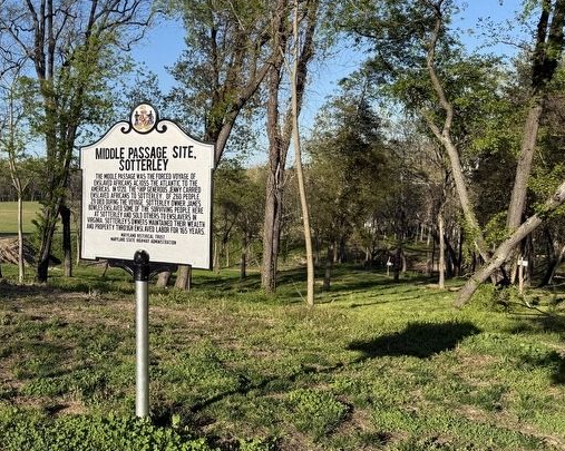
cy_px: 200
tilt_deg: -2.0
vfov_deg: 40.0
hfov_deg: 46.8
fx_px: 618
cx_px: 123
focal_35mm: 37
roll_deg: +0.4
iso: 80
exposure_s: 1/3953
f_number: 1.78
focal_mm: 6.76
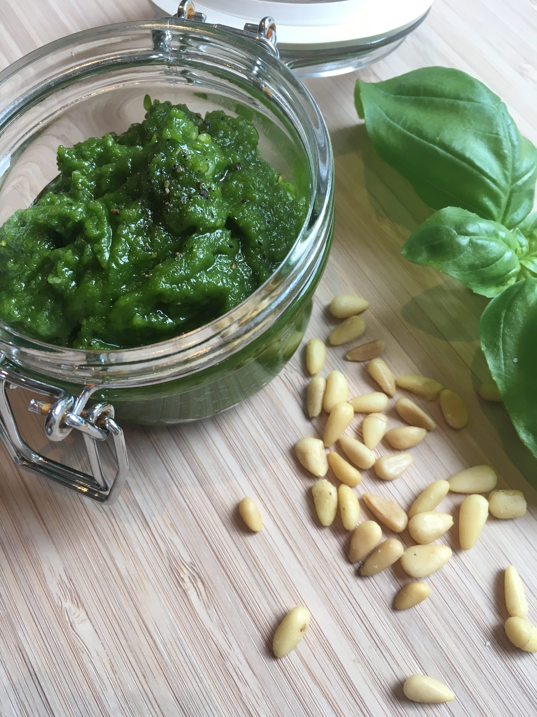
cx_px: 268
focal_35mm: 29
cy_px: 358
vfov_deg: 61.7
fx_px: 600
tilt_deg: -70.5
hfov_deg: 48.2
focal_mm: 4.15
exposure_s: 1/33
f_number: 2.2
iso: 32
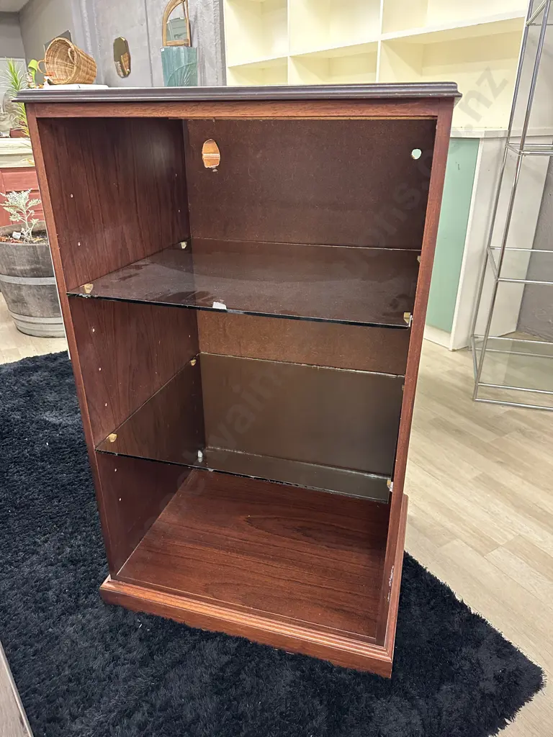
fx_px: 511
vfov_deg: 71.6
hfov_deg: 56.8
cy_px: 368
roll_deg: +0.3
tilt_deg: -25.8
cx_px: 276
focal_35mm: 24
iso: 400
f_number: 1.78
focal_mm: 6.86
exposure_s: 1/50
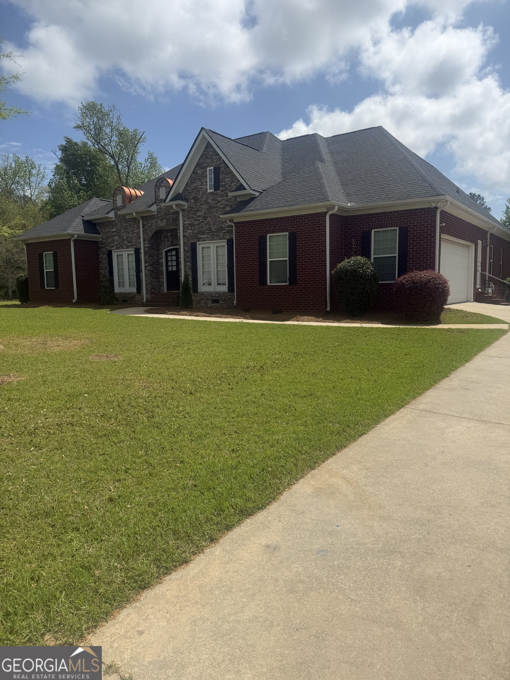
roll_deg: +0.2
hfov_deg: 56.8
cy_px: 340
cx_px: 255
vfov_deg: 71.6
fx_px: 471
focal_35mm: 24
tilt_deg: -6.1
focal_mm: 6.76
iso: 80
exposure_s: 1/6711
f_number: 1.78
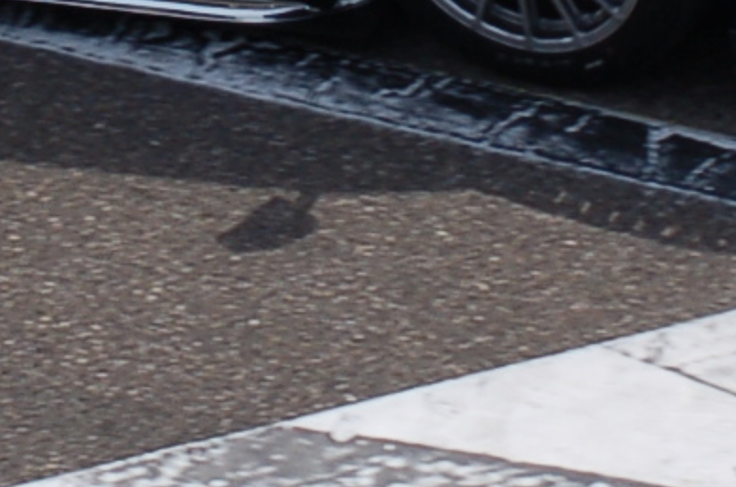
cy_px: -504
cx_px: 166
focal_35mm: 476
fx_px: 9709
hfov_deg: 4.3
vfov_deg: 2.9
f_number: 11
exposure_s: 1/500
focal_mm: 55
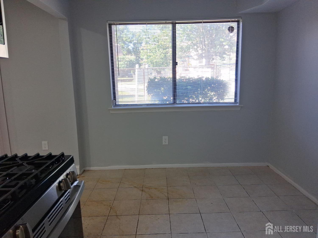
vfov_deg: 53.1
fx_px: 239
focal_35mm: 26
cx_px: 159
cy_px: 119
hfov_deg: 67.3
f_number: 1.8
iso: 64
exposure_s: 1/100
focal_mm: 3.98
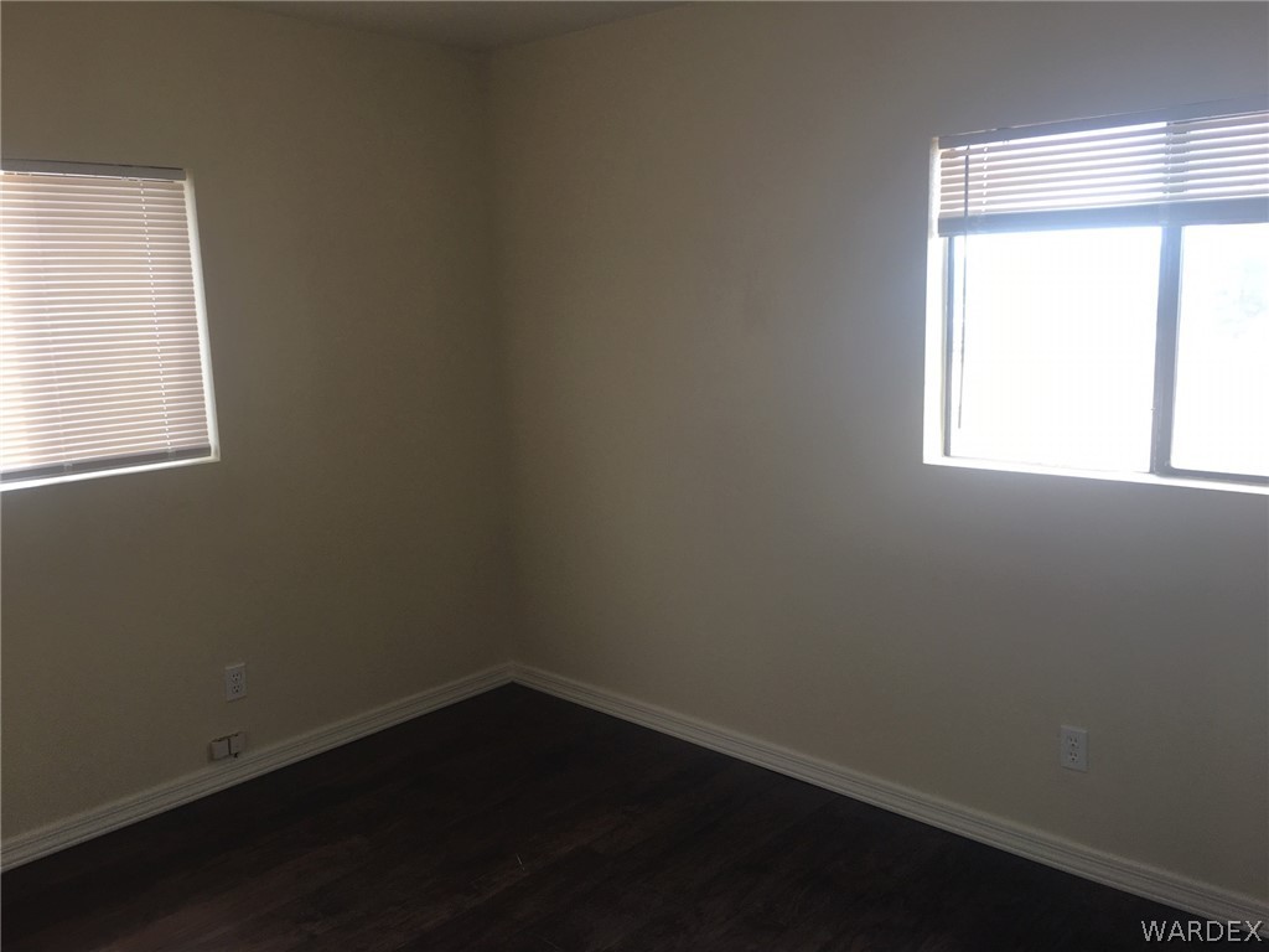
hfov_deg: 61.7
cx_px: 634
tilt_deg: -8.0
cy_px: 476
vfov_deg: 48.2
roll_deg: +1.9
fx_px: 1063
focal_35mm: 29
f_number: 2.2
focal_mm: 4.15
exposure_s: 1/60
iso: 25
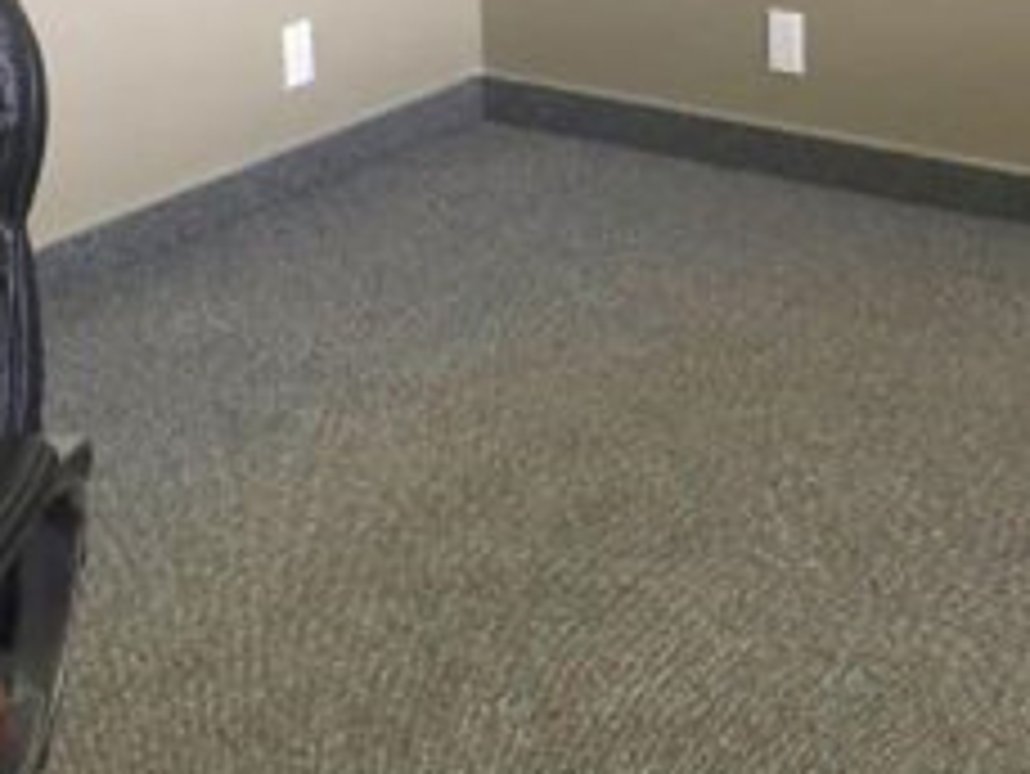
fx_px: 2411
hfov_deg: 24.0
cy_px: -58
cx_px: 675
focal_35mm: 81
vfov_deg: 17.6
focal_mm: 4.15
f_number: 2.2
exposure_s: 1/30
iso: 100
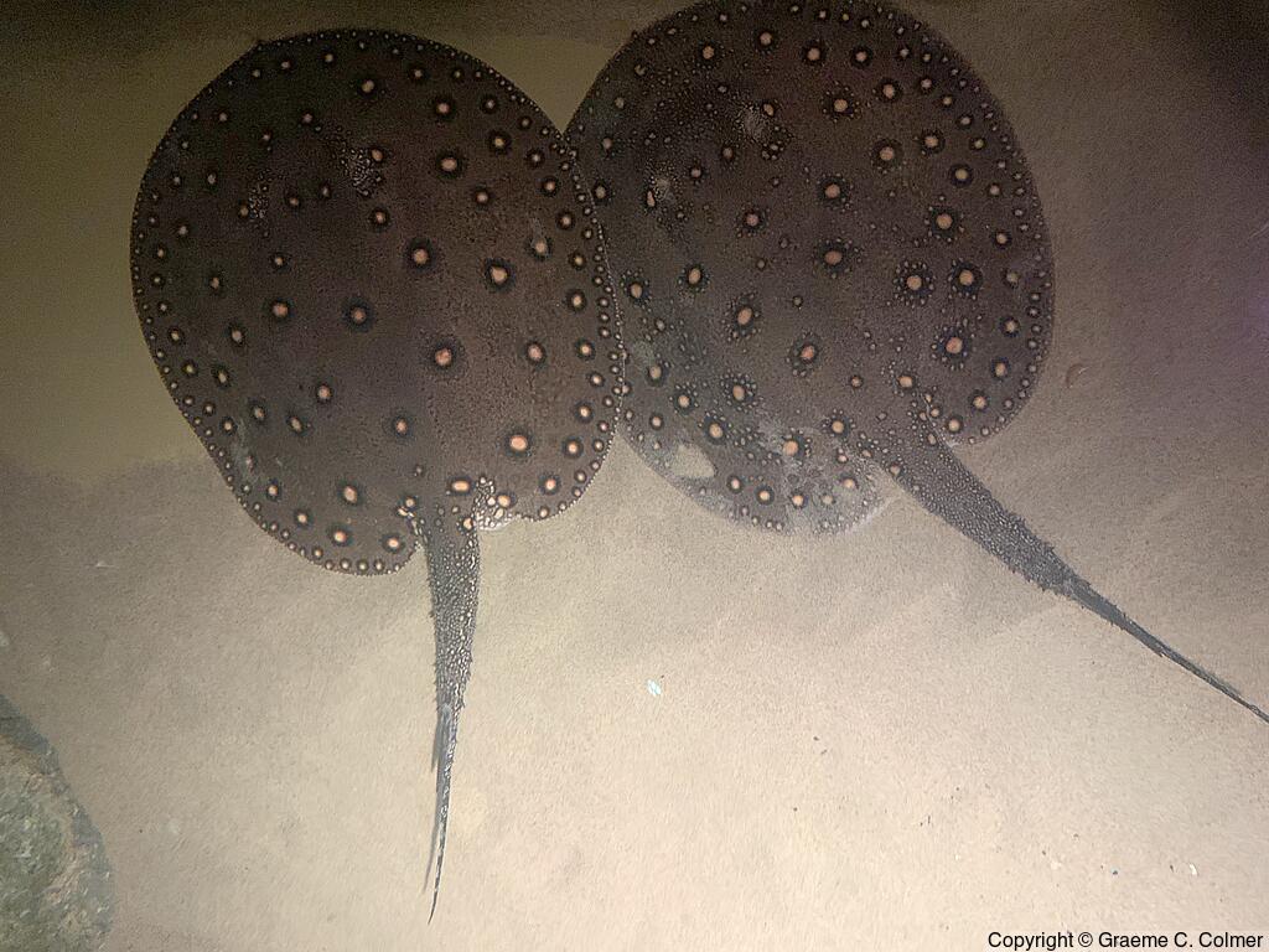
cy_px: 476
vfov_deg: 53.1
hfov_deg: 67.3
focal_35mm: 26
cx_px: 634
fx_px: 953
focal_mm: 4.25
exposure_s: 1/30
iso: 500
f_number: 1.8
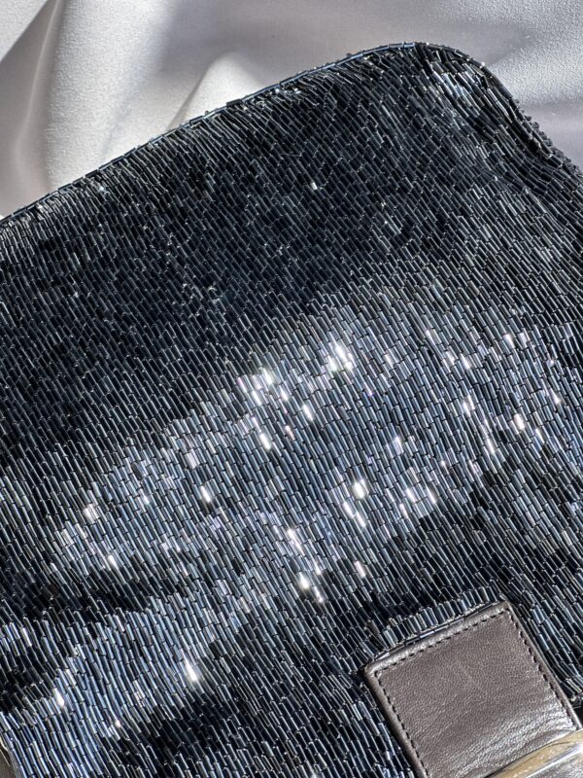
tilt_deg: -53.4
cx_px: 292
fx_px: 1729
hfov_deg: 19.1
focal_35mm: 77
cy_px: 389
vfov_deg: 25.3
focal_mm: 9
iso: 25
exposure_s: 1/196
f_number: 2.8
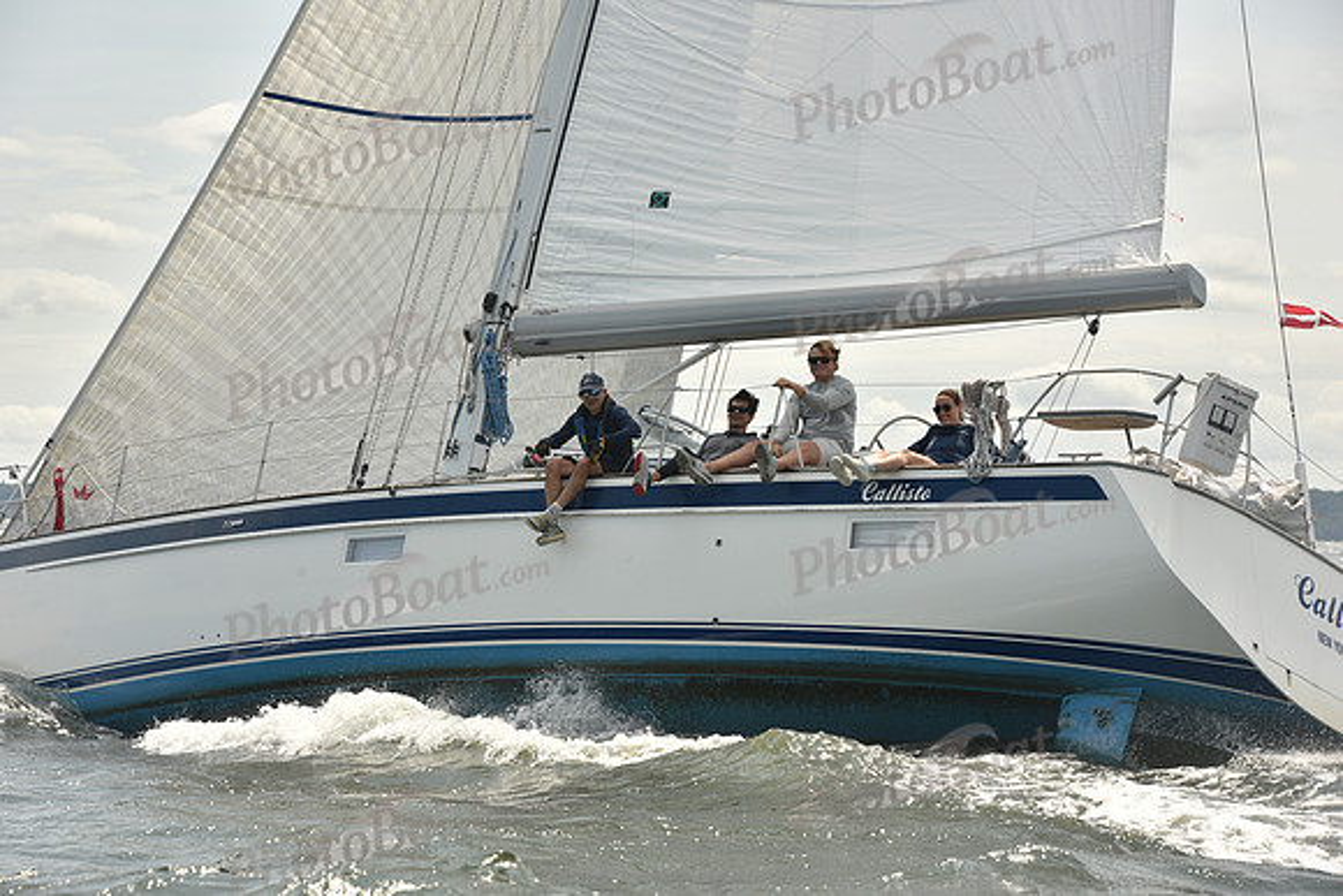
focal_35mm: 125
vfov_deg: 11.0
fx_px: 4664
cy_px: 448
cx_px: 672
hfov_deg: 16.4
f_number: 9
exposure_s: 1/800
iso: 250
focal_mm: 125
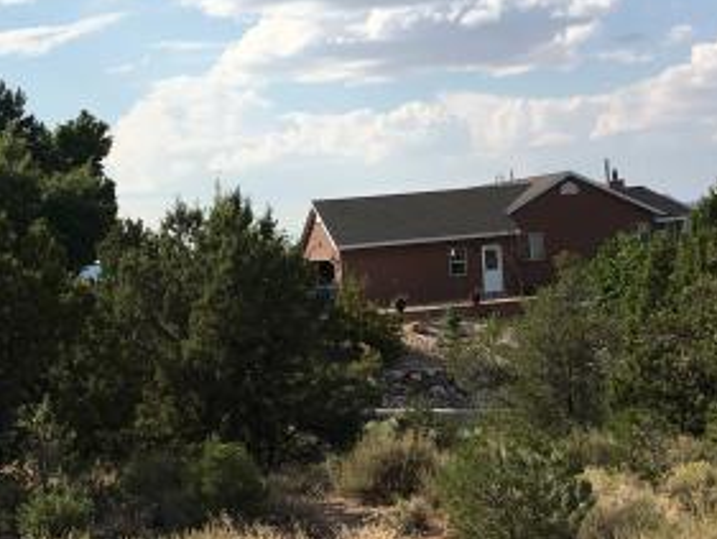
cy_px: 421
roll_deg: +4.0
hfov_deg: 29.3
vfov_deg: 22.0
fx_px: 1368
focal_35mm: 66
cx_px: 283
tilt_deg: -8.1
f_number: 2.2
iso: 25
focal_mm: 4.15
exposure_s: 1/1972
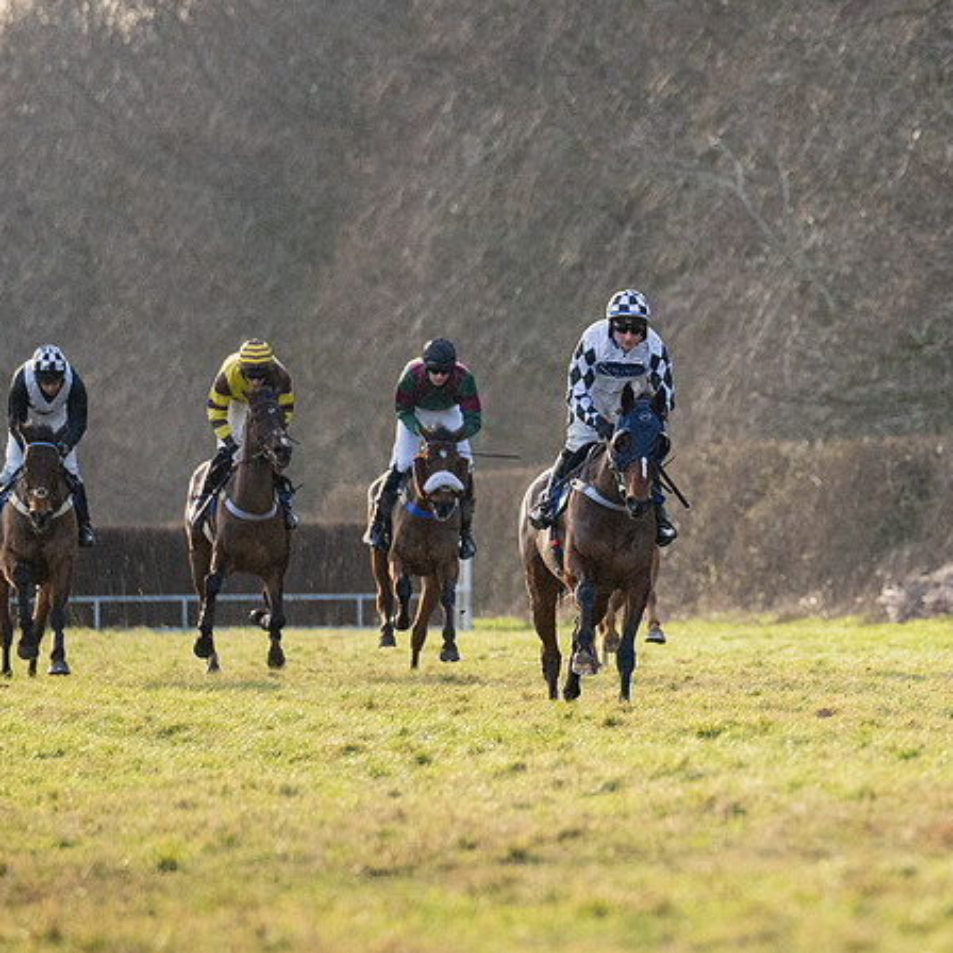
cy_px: 452
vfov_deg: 3.9
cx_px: 819
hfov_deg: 3.9
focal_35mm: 448
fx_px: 13954
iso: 800
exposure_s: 1/8000
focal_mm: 200
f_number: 2.8
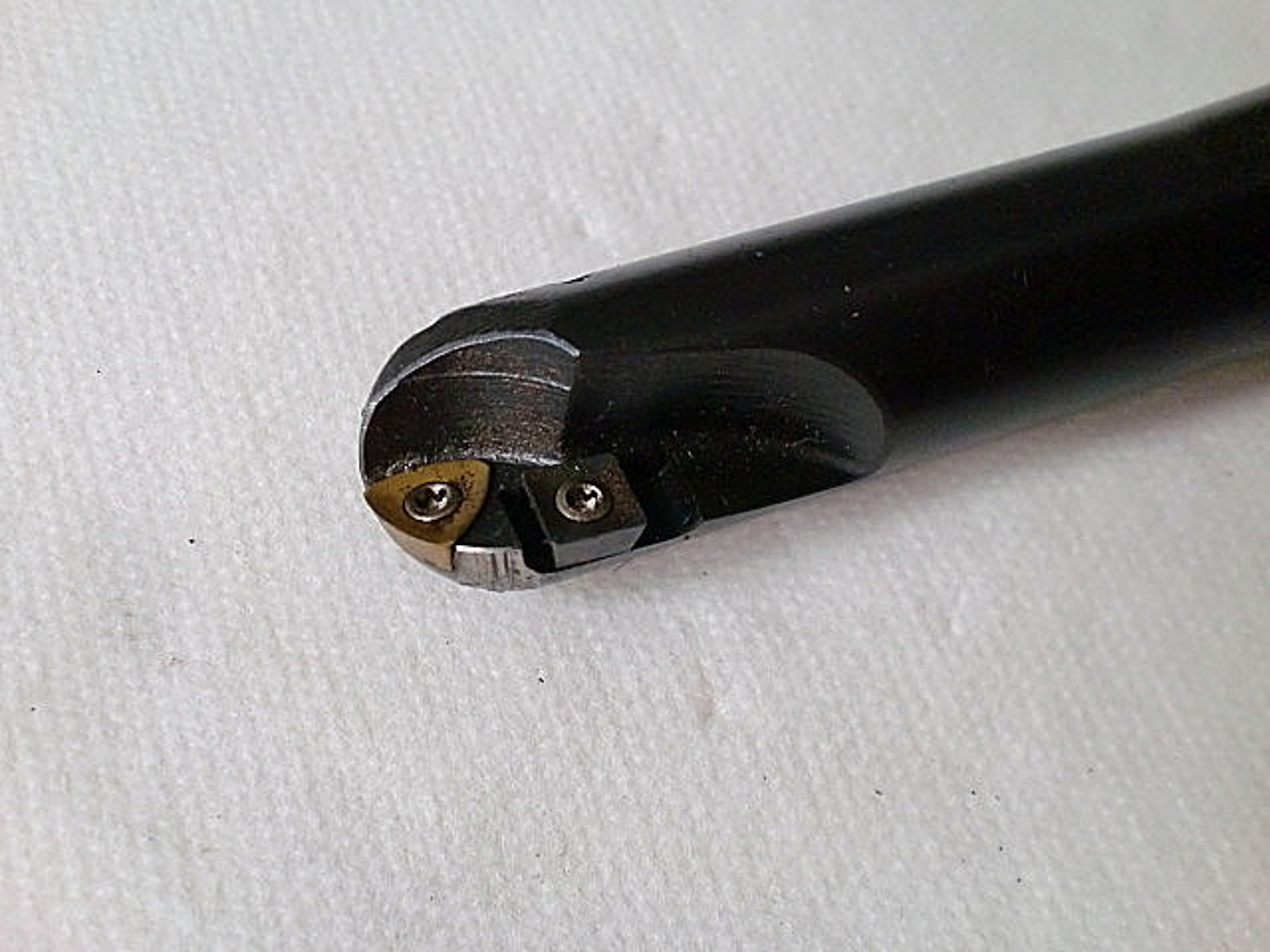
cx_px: 635
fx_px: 1284
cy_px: 476
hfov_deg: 52.6
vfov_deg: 40.7
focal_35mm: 35
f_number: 3.1
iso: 400
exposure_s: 1/60
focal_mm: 6.3
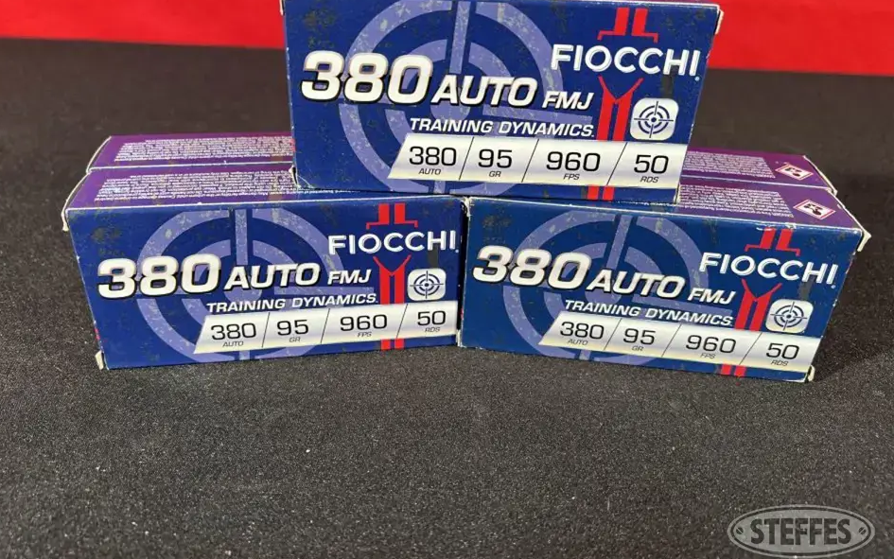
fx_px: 682
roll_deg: -3.1
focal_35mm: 28
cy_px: 229
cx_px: 441
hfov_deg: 66.5
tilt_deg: -29.7
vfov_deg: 44.4
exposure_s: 1/120
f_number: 1.5
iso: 80
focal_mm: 5.7
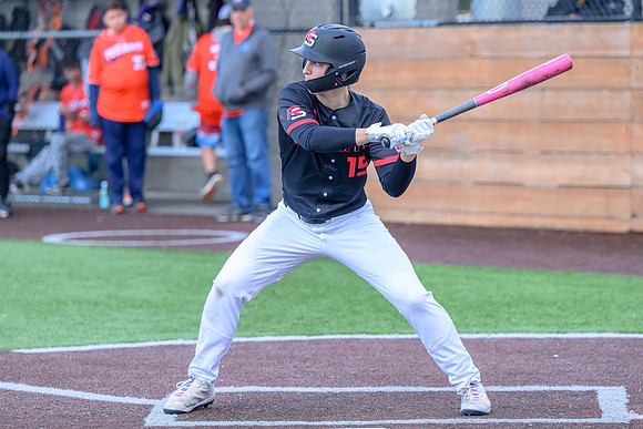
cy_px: 177
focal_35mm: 184
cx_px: 345
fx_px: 3279
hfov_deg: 11.2
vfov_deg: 7.5
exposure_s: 1/2000
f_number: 3.2
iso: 2000
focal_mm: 140
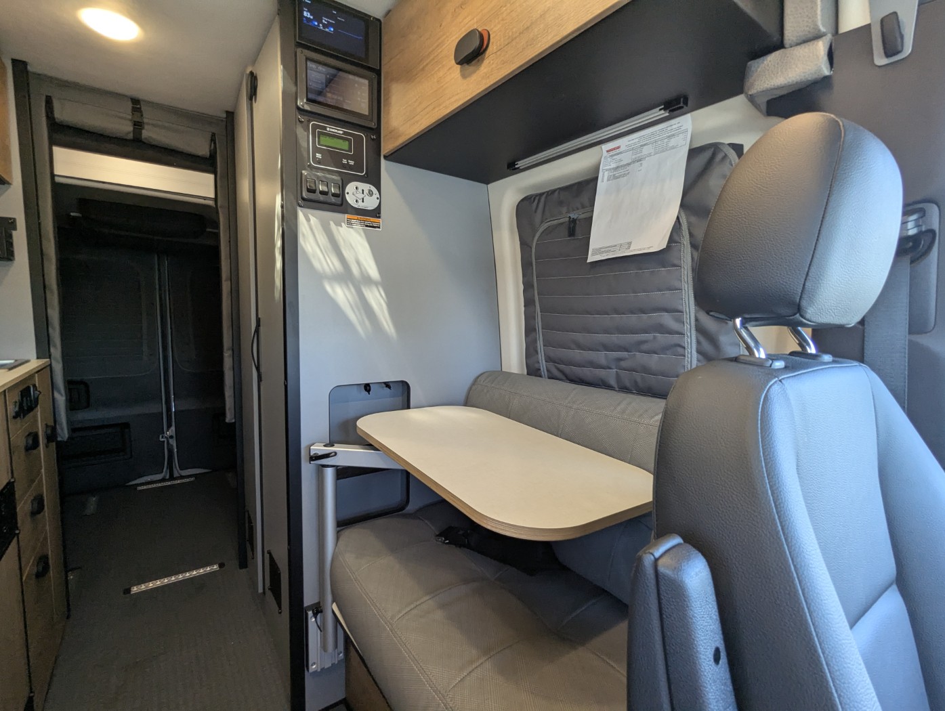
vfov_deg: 78.2
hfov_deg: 94.4
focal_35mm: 16
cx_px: 472
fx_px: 437
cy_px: 356
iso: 250
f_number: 2.2
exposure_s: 1/111
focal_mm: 2.35
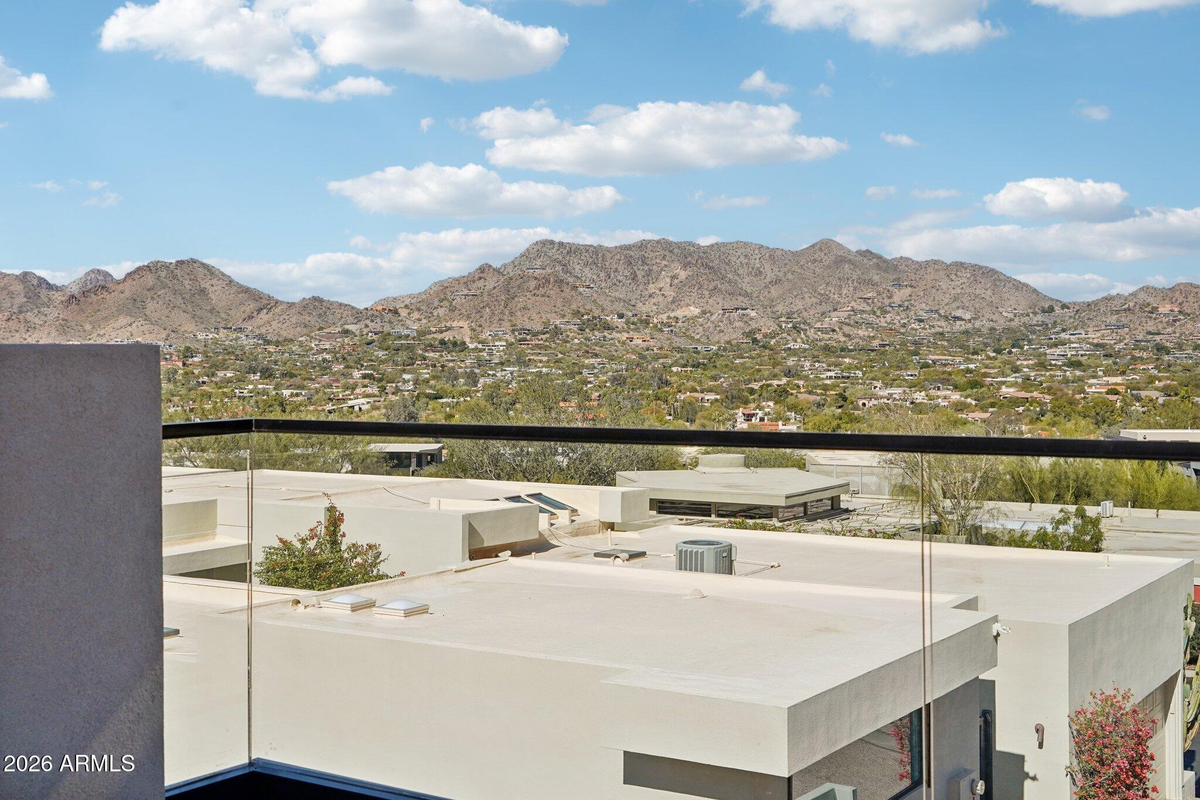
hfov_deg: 45.4
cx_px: 600
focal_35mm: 43
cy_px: 400
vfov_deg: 31.2
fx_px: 1433
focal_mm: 43
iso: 400
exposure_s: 1/2000
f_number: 8
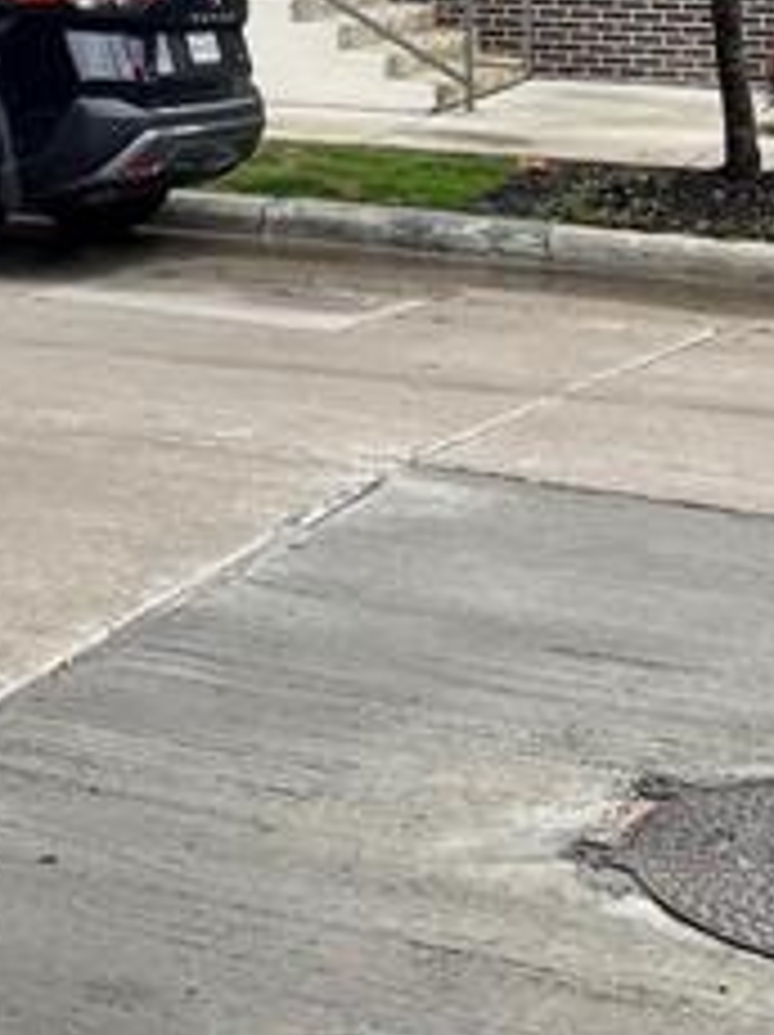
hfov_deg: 16.7
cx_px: 72
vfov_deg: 20.7
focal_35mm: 87
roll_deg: -0.5
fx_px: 2599
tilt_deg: +3.1
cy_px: -279
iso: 32
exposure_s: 1/290
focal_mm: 4.2
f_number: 1.6
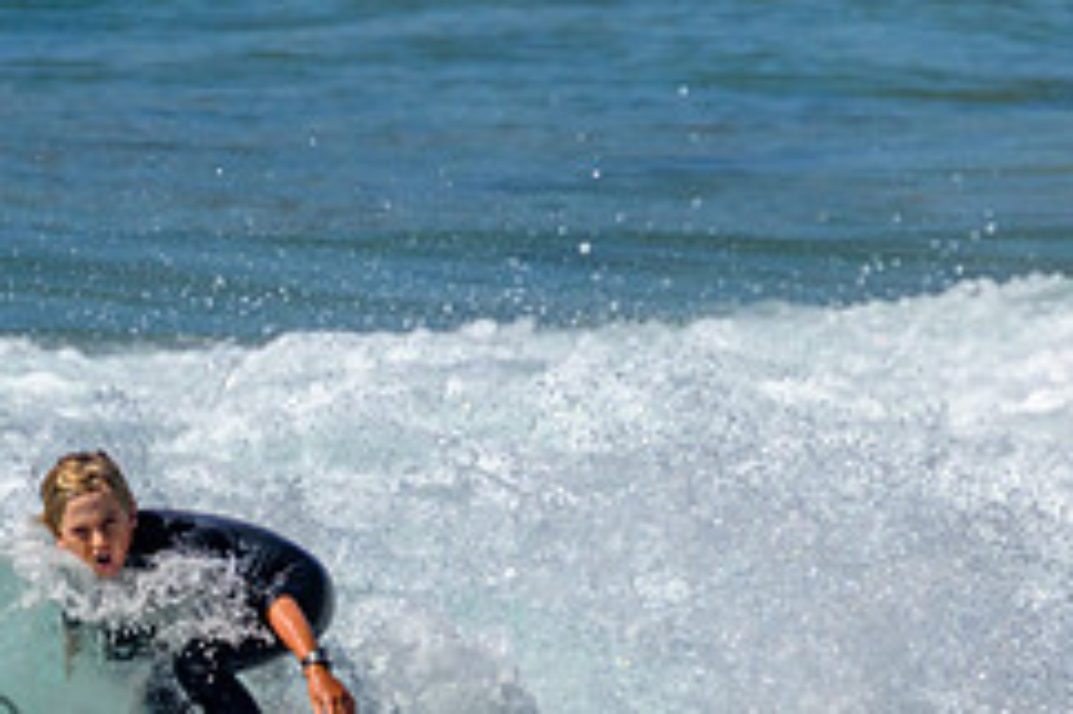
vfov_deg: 0.5
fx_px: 78660
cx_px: 150
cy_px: 725
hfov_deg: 0.8
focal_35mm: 2641
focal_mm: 800
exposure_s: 1/2000
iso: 640
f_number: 11
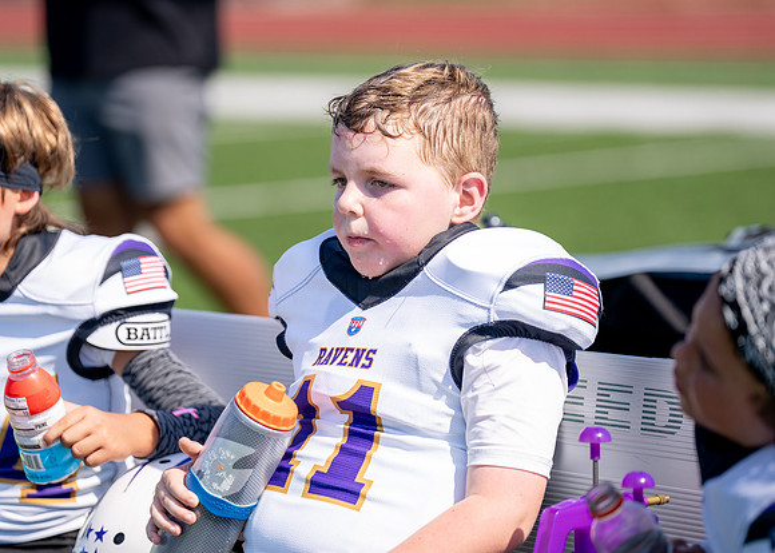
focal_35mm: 173
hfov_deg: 11.6
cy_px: 262
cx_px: 370
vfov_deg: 8.3
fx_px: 3812
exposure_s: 1/2000
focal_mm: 151
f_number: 2.8
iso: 200
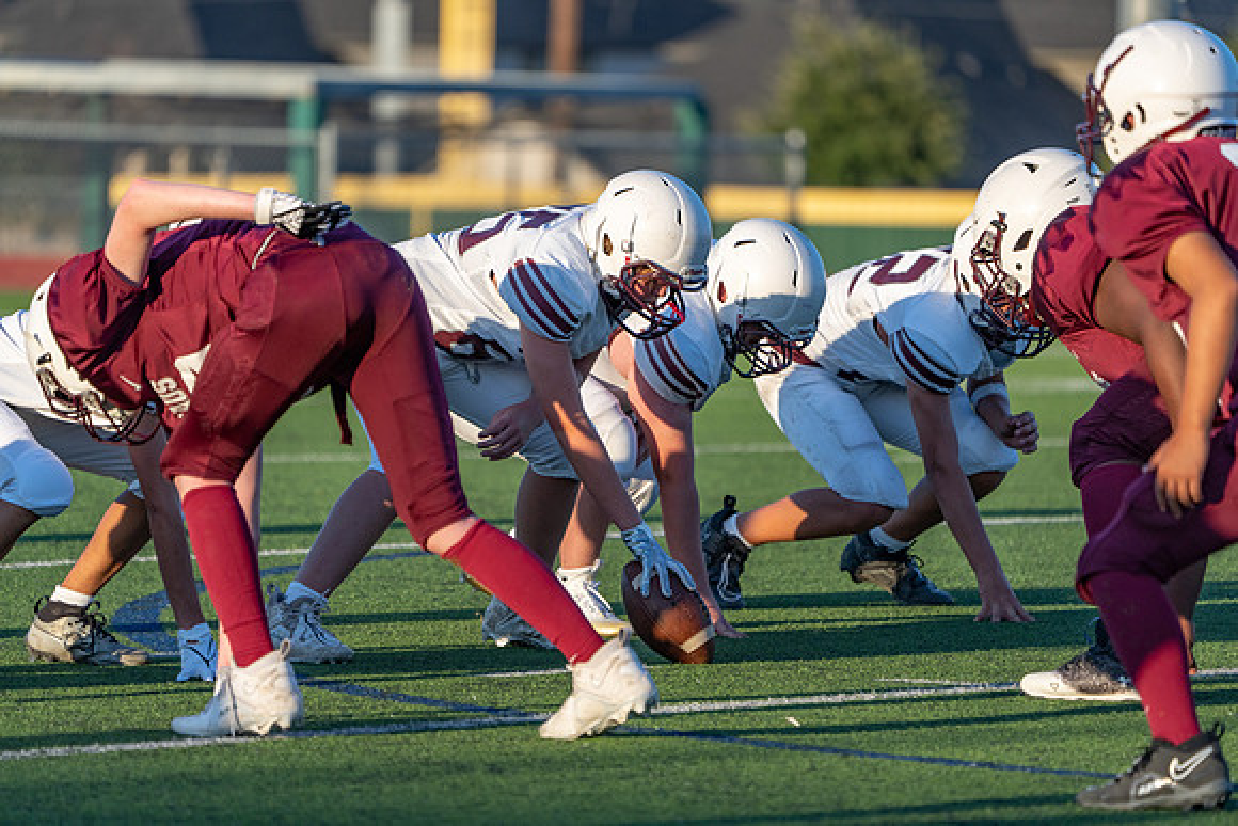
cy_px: 413
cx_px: 619
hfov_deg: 5.7
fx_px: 12417
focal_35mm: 361
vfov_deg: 3.8
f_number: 5.6
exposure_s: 1/1000
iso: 320
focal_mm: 361
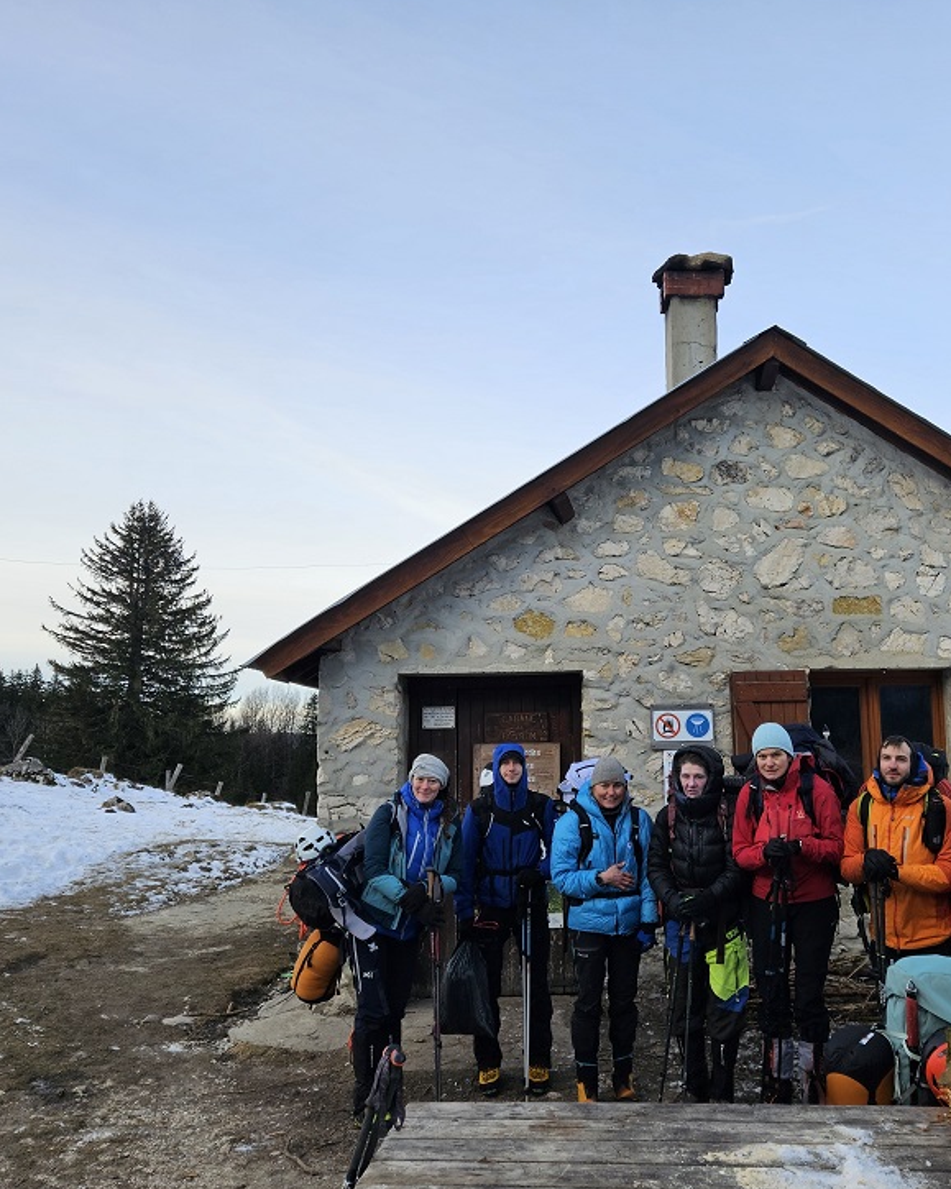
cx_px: 598
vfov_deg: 57.2
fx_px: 1091
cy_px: 591
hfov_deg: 46.7
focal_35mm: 31
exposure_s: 1/490
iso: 40
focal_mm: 5.4
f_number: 1.8
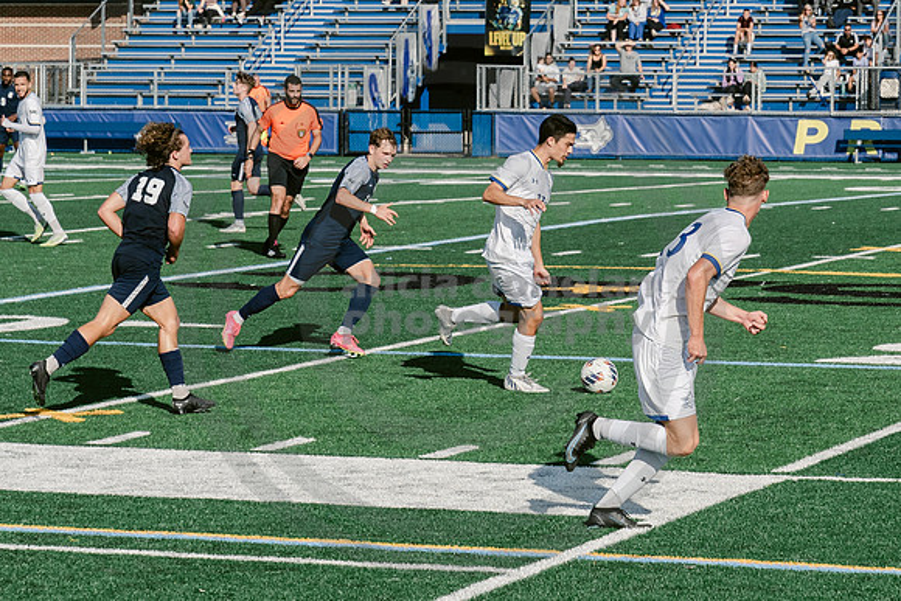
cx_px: 603
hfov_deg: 13.5
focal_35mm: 152
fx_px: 3810
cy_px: 262
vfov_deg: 9.0
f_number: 5.6
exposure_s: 1/4000
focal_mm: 70
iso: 640
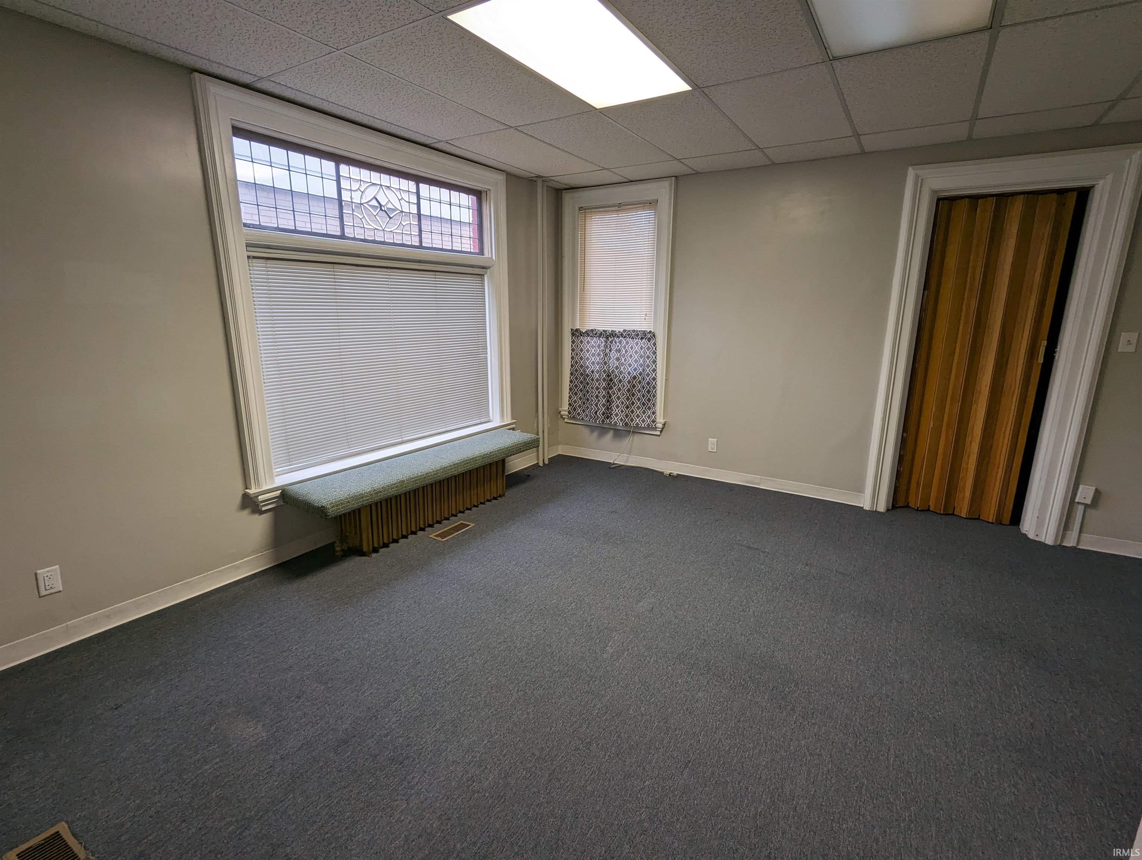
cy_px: 430
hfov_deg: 94.4
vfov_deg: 78.2
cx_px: 571
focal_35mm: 16
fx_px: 529
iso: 87
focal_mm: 2.35
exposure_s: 1/40
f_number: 2.2
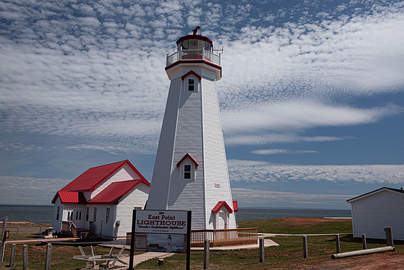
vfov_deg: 42.3
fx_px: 348
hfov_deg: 60.3
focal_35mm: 31
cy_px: 135
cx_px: 202
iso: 200
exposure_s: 1/350
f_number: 9.5
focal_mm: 31
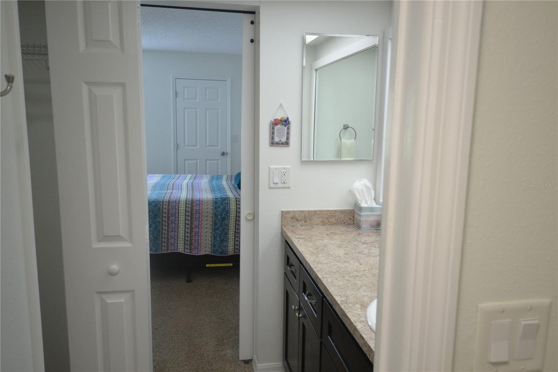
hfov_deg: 70.4
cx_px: 279
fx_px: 395
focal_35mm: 26
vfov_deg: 50.4
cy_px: 186
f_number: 4.2
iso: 900
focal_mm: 17
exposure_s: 1/60
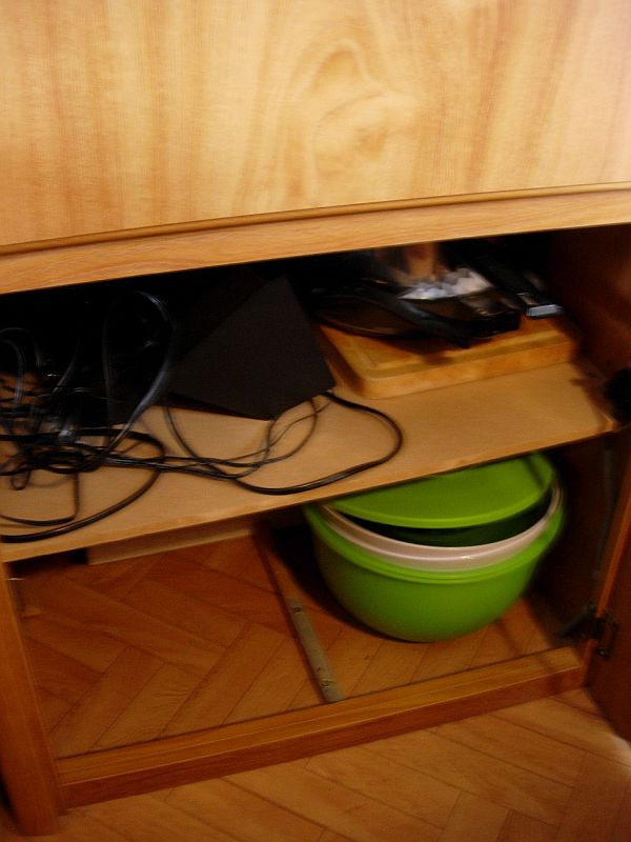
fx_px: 924
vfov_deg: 49.0
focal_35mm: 38
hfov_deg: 37.7
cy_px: 421
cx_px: 316
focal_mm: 7.8
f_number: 2.8
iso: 137
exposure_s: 1/4
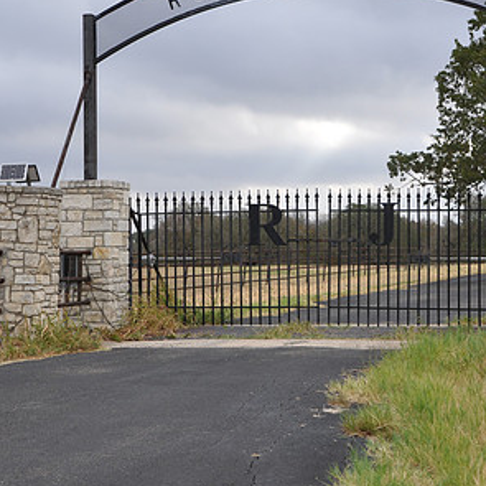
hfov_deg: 21.5
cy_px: 203
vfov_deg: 21.6
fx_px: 1271
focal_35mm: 80
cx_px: 344
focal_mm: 32
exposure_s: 1/200
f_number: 7.1
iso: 200
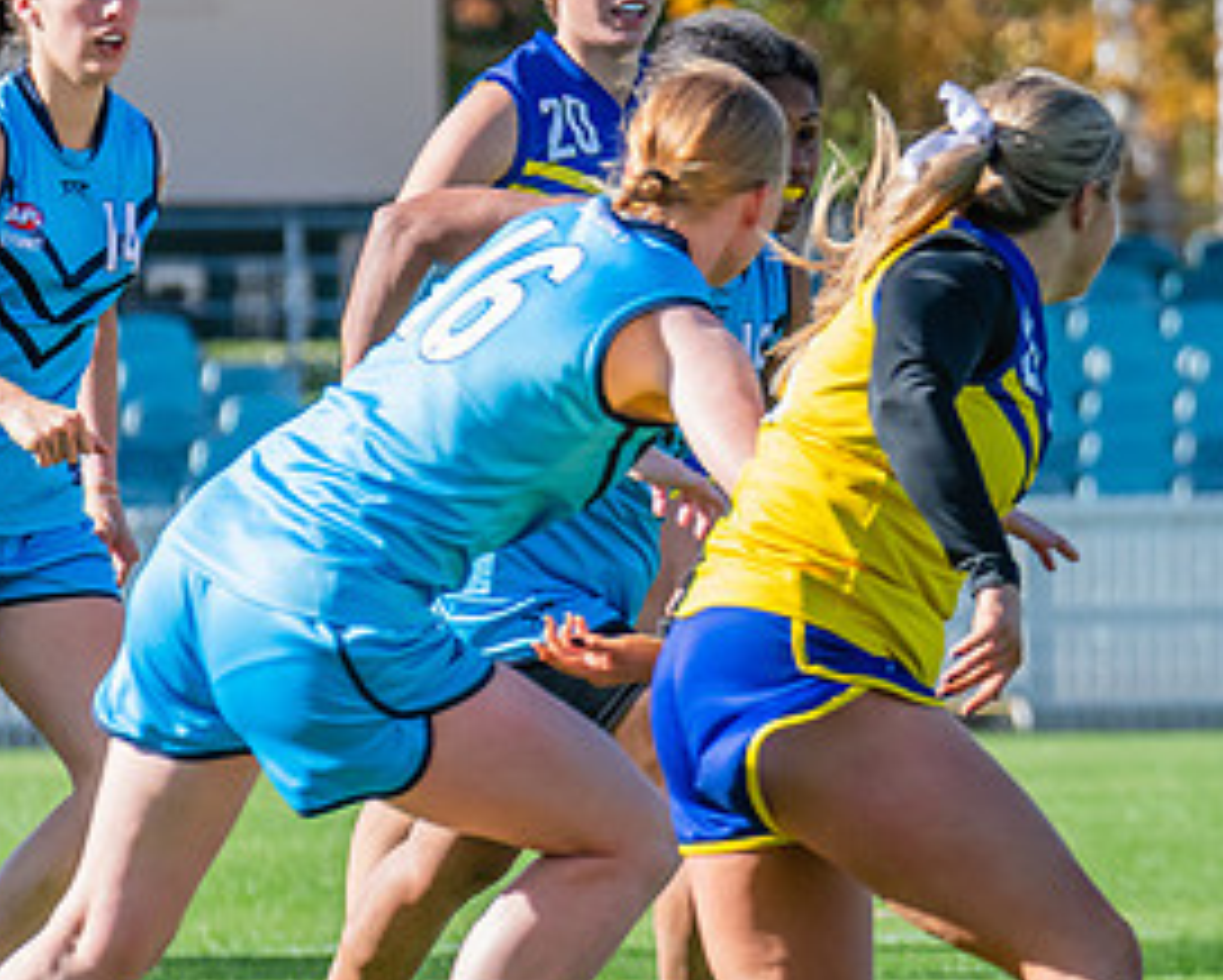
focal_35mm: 803
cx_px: 1469
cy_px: 417
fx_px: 29086
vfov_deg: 1.9
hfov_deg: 2.4
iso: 800
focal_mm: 290
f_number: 8
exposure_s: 1/1250
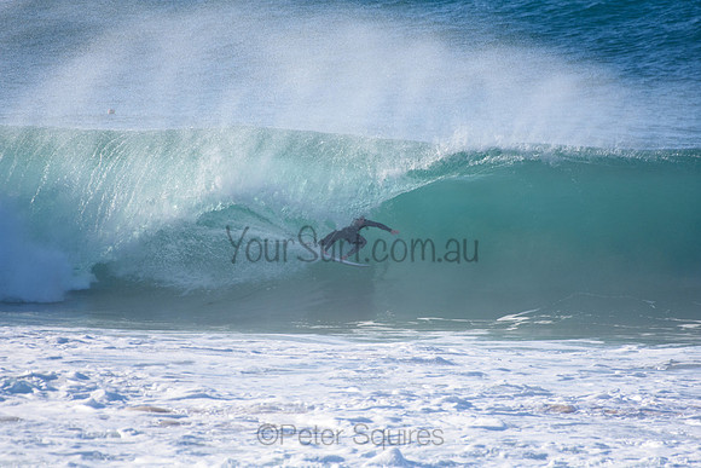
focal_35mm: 750
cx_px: 350
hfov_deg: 2.7
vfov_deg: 1.8
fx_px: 14607
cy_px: 234
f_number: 5.6
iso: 400
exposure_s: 1/2000
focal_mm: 500
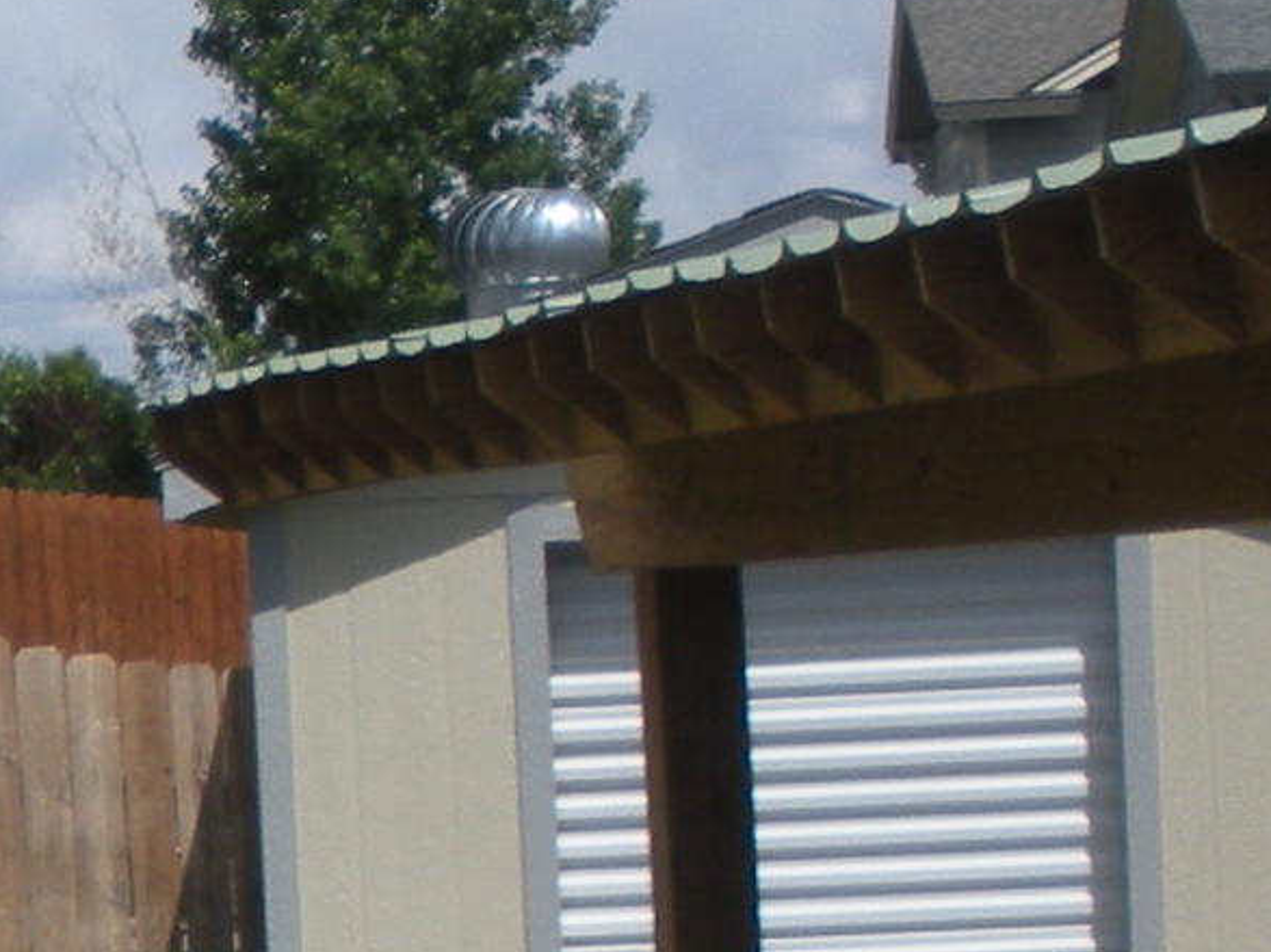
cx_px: -567
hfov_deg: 10.4
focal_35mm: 184
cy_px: 1000
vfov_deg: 8.0
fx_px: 6755
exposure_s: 1/992
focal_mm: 6.3
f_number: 3.5
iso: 64
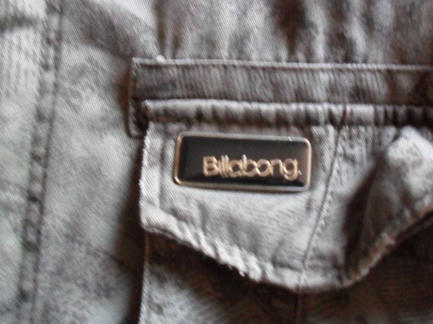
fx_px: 500
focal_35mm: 40
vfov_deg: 36.0
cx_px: 239
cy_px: 160
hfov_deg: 46.7
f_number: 3
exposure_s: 1/8
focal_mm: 6.3
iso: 400
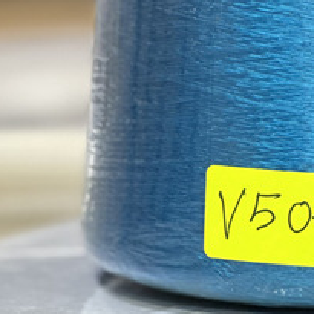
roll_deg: -0.4
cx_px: 332
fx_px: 2730
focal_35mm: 266
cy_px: -198
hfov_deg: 6.6
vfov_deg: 6.5
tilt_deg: -0.5
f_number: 2.8
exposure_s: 1/33
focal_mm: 9
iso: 200
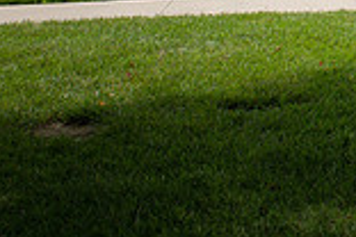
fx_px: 880
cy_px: -161
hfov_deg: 19.4
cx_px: 561
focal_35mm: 89
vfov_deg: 14.0
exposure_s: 1/250
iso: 100
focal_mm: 24
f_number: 6.3
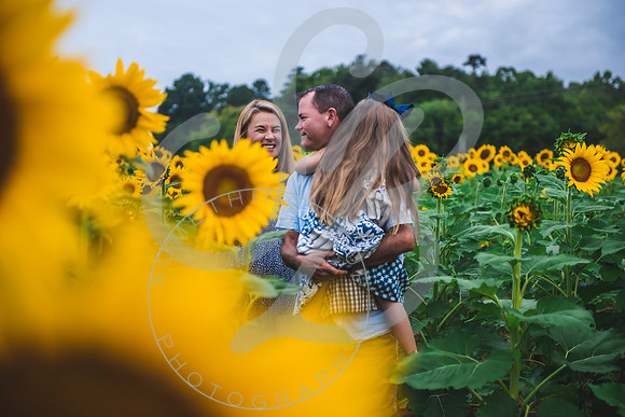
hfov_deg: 28.8
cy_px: 208
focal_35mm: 70
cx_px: 312
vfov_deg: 19.5
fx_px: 1216
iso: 200
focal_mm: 70
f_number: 2.8
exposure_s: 1/250
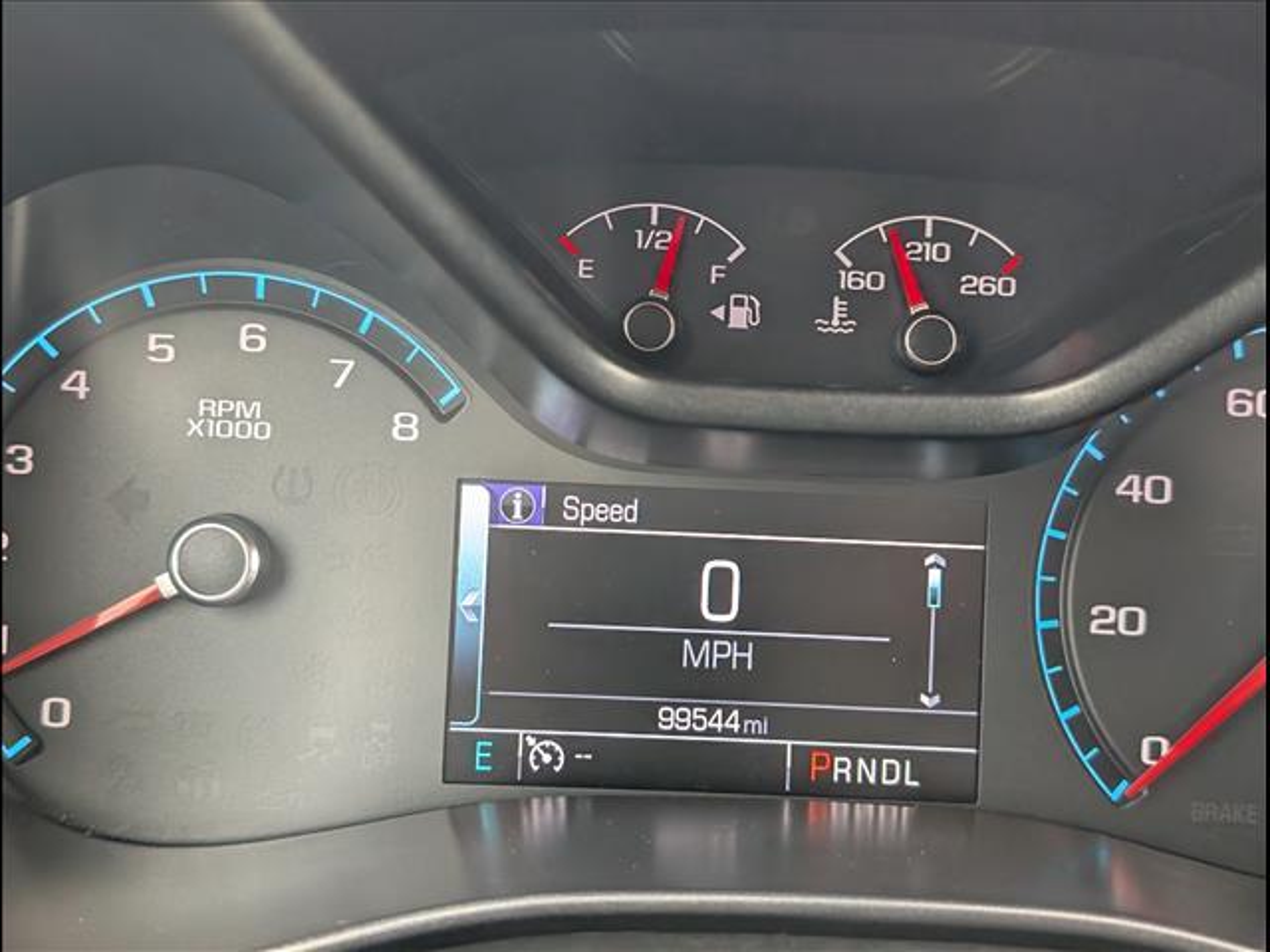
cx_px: 635
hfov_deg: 38.9
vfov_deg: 29.7
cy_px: 476
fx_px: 1798
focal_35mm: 49
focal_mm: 6.9
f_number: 1.68
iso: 619
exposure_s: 1/435
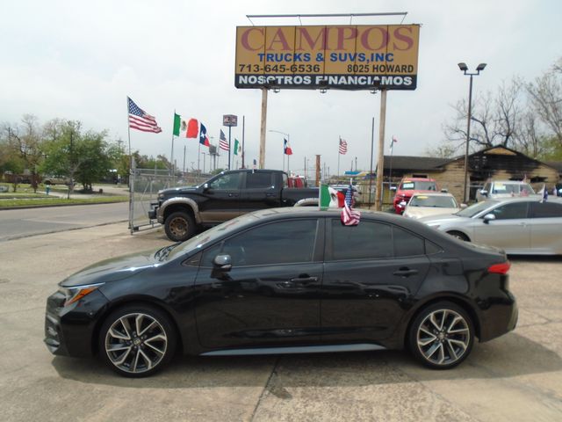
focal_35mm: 26
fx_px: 422
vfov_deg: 53.1
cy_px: 211
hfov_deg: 67.3
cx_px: 281
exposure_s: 1/250
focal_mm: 4.6
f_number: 8
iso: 100
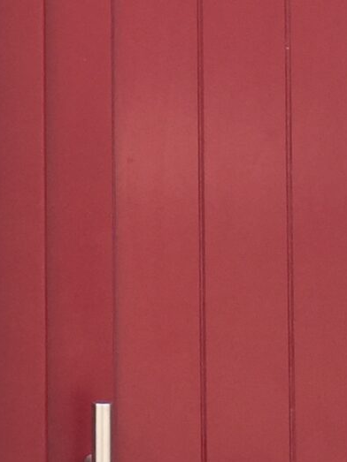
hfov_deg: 10.3
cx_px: -23
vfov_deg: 13.7
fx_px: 1899
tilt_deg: +1.7
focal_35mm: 142
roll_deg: +0.7
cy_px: -28
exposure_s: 1/206
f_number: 2.2
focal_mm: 4.15
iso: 32
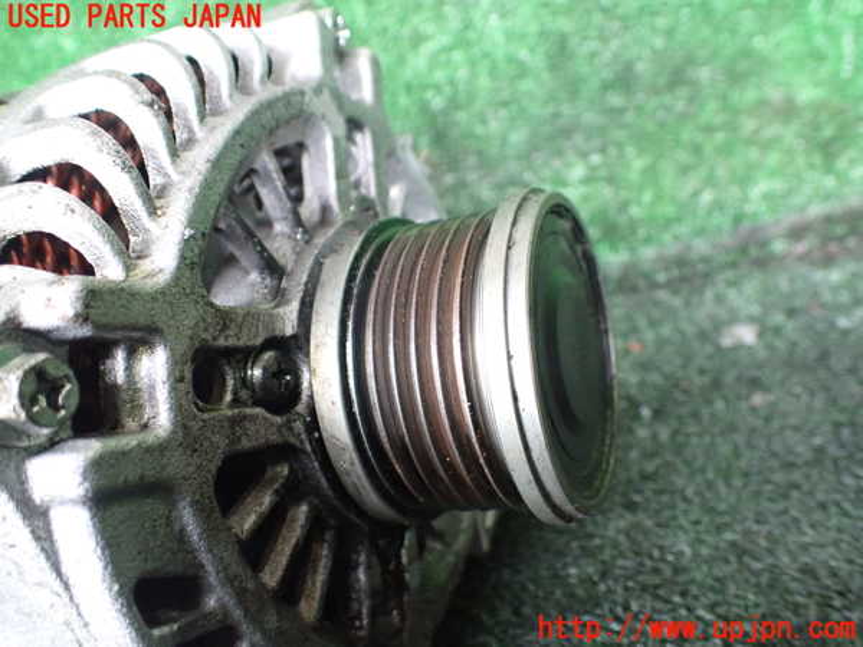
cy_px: 324
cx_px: 432
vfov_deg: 46.8
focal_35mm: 30
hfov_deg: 60.0
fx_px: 748
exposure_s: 1/50
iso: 800
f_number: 2.3
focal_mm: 5.4
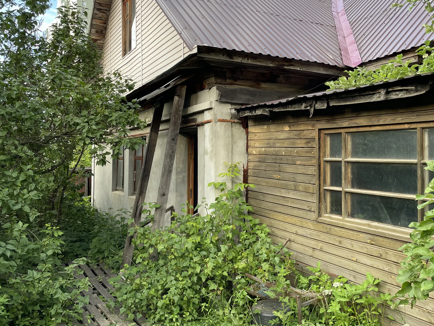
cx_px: 219
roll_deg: +1.3
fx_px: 389
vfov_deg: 45.3
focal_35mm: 31
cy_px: 137
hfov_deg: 58.3
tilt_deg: +4.1
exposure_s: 1/168
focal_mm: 4.2
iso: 32
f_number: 1.6
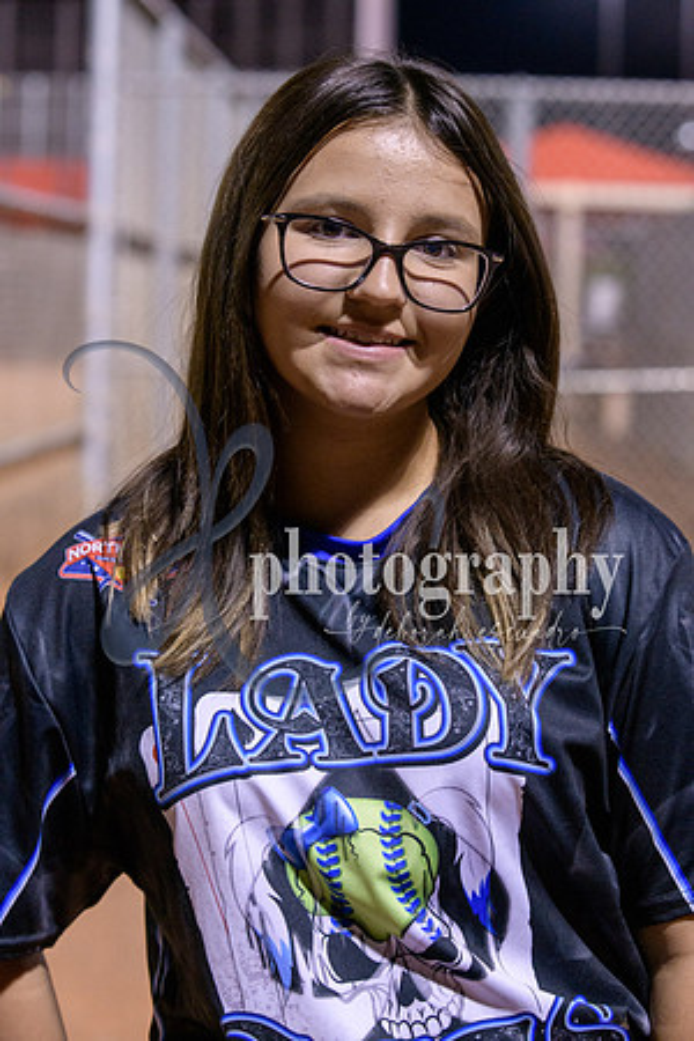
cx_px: 347
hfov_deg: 19.5
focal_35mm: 70
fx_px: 2024
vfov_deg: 28.8
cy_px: 520
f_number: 5
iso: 4000
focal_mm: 70
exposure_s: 1/250
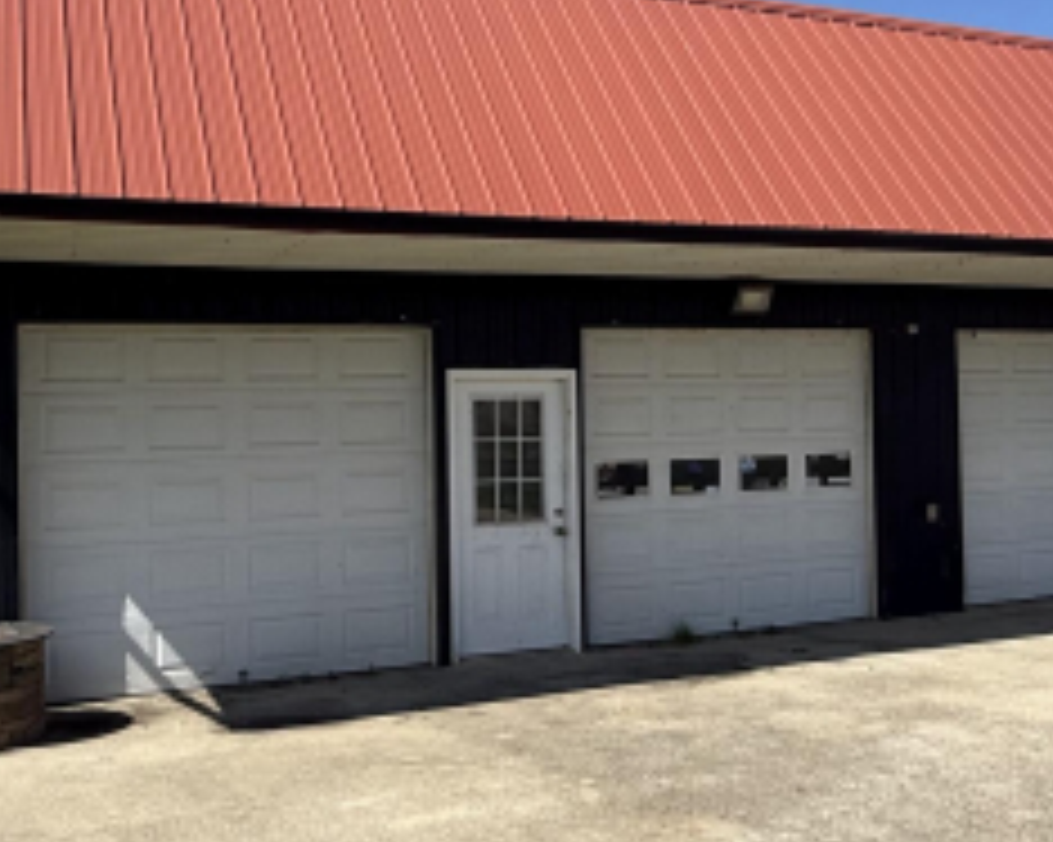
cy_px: 401
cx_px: 524
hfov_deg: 46.9
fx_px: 1215
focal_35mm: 39
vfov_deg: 38.2
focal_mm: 2.22
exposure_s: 1/1745
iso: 50
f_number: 2.2
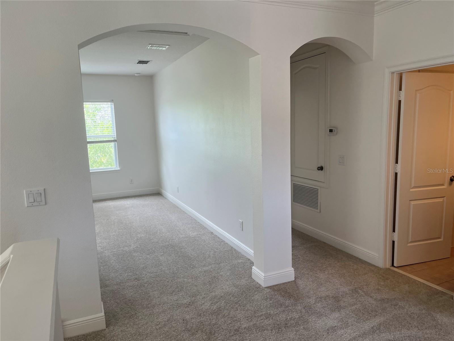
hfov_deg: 67.3
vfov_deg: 53.1
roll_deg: +2.4
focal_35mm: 26
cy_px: 170
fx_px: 341
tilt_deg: -8.0
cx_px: 227
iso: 50
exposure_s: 1/120
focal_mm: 5.1
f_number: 1.6
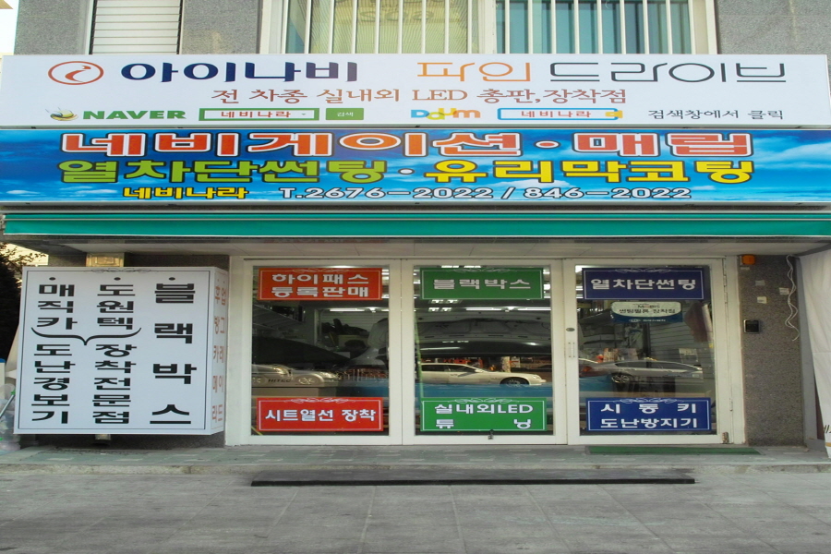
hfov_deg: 31.4
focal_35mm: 64
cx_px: 416
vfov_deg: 21.2
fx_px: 1477
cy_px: 277
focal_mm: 37
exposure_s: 1/160
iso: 400
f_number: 10
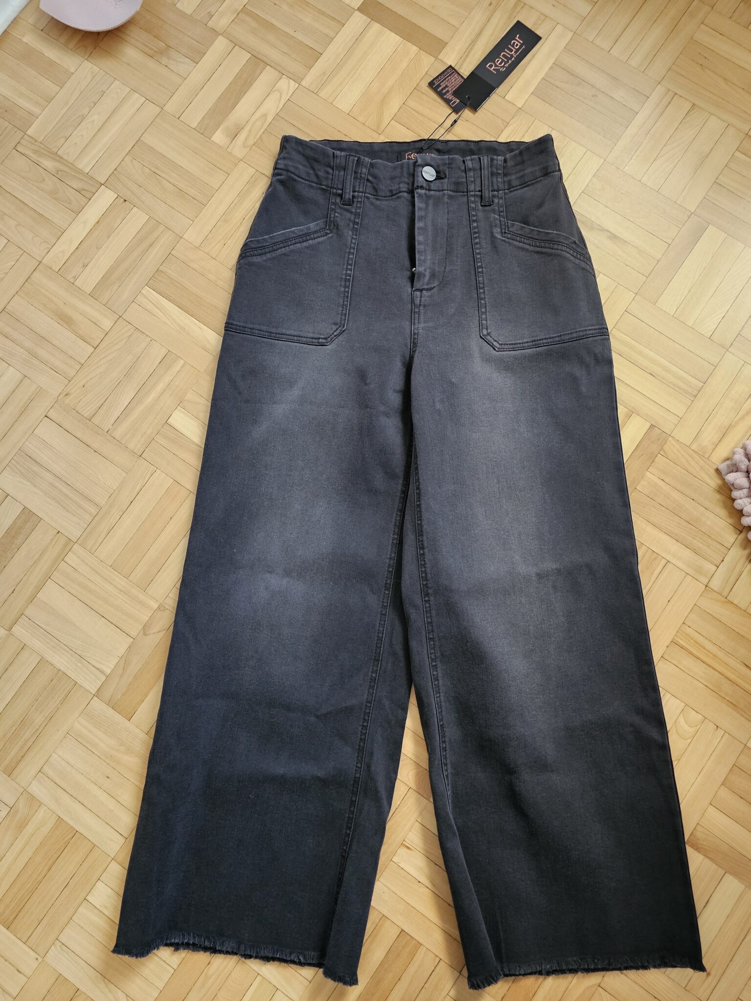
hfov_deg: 58.9
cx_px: 376
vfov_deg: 73.9
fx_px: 665
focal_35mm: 23
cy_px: 500
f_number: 1.7
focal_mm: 6.3
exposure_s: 1/120
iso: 1000
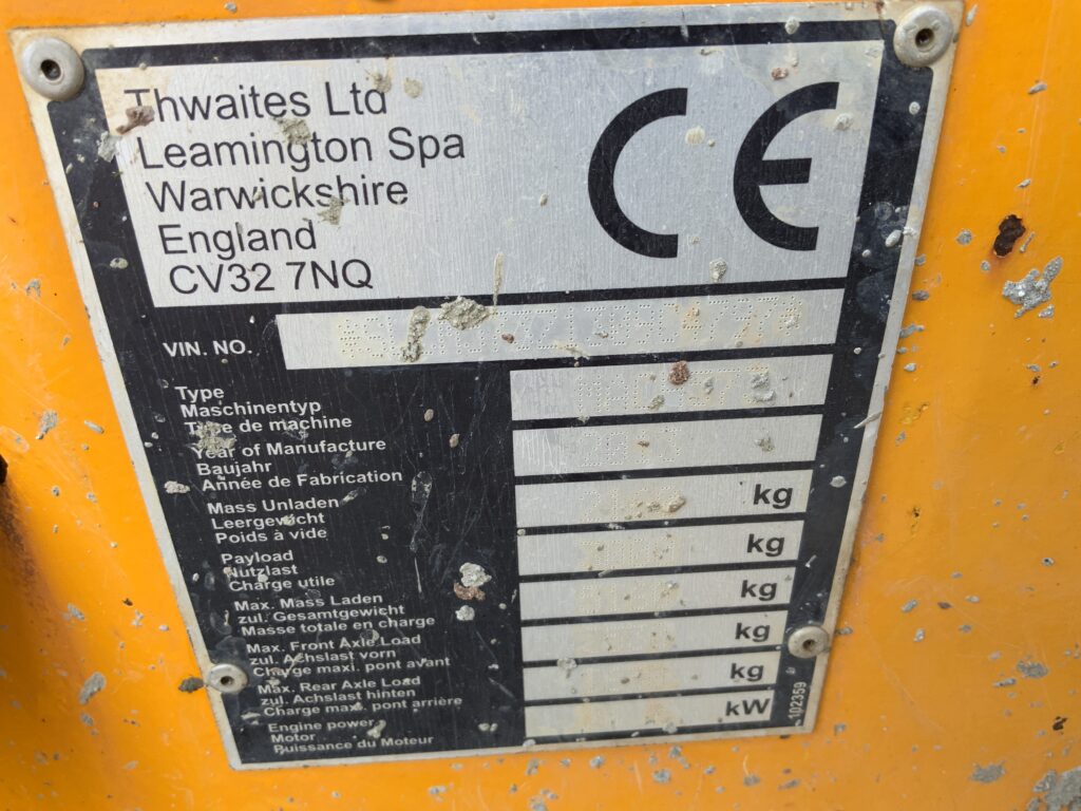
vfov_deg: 48.2
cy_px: 406
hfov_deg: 61.7
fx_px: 906
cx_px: 540
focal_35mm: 29
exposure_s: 1/242
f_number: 1.8
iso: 16
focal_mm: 3
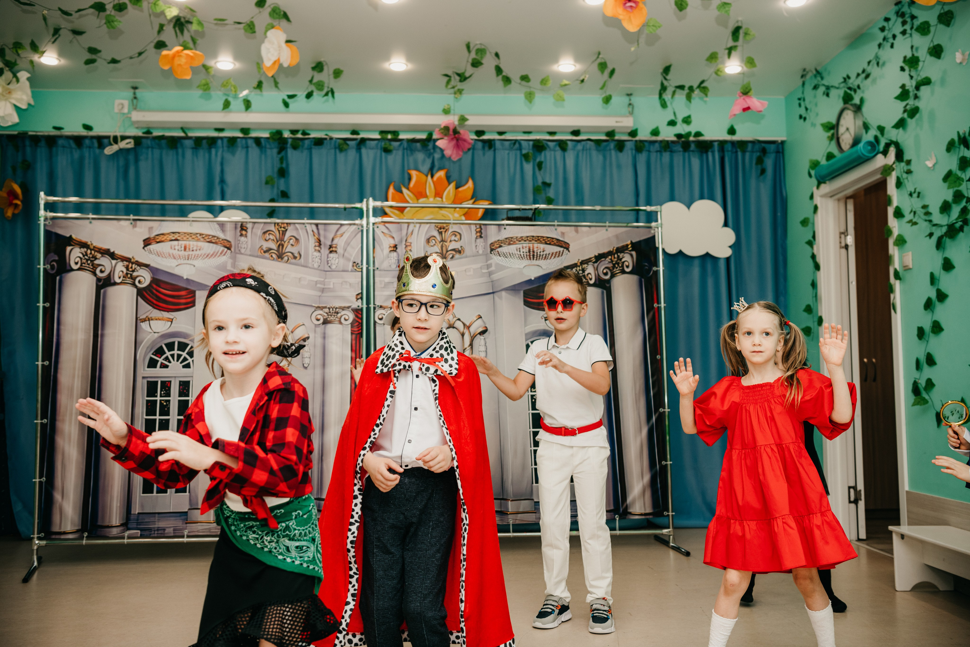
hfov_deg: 53.1
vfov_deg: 36.9
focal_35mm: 36
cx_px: 485
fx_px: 970
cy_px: 324
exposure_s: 1/160
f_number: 4
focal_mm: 36
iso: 200
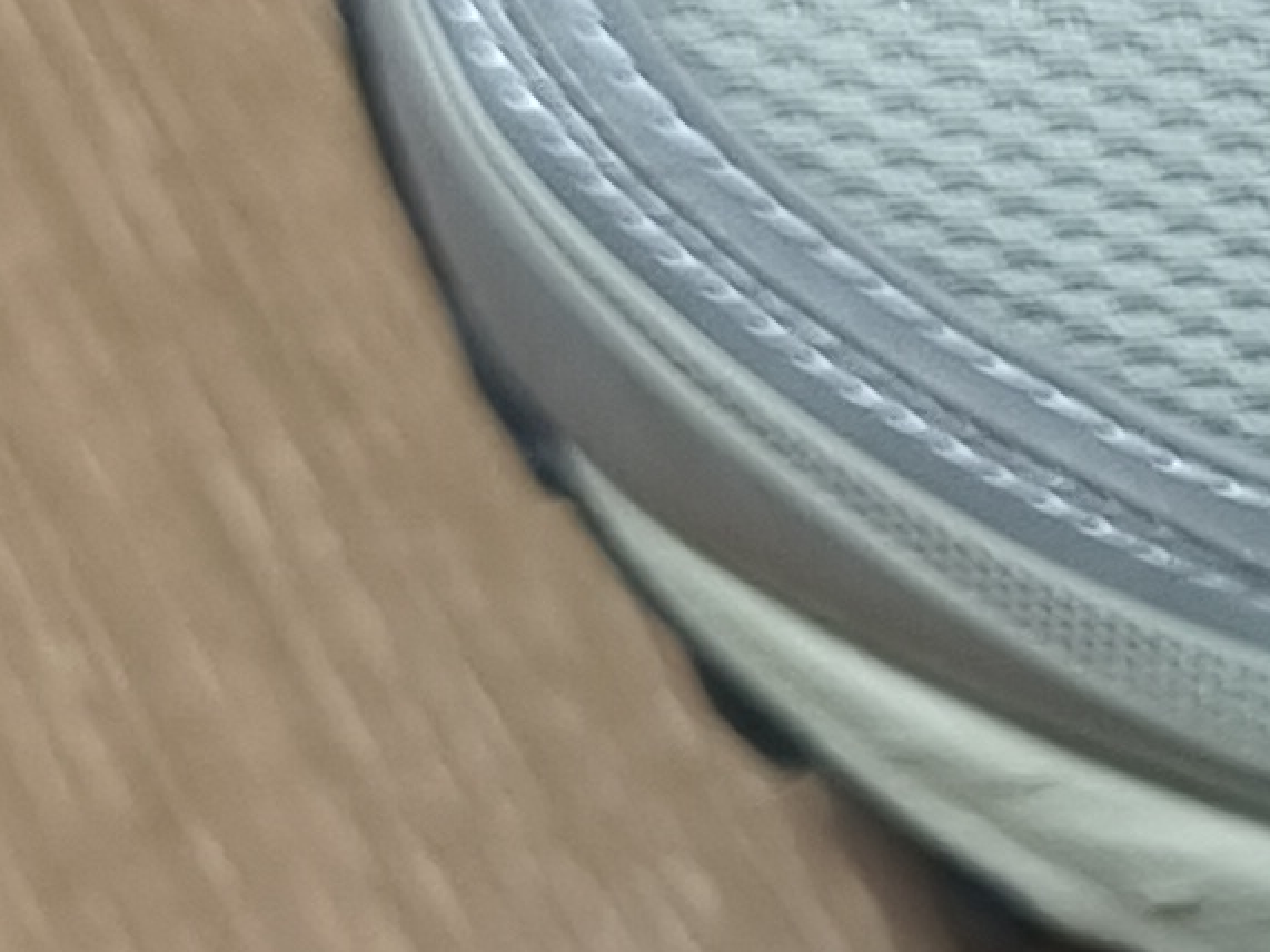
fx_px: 6052
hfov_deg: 10.2
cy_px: 1099
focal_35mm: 165
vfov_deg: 8.9
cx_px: 3176
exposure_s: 1/40
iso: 1140
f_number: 1.75
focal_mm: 5.5
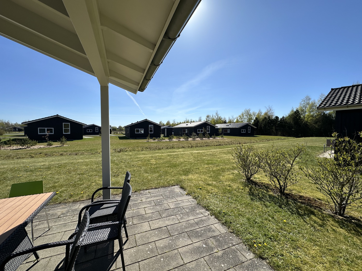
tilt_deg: -5.0
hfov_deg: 102.1
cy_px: 136
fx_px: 146
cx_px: 181
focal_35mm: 14
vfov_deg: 85.7
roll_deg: +0.5
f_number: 2.2
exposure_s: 1/2618
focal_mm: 2.22
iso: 40
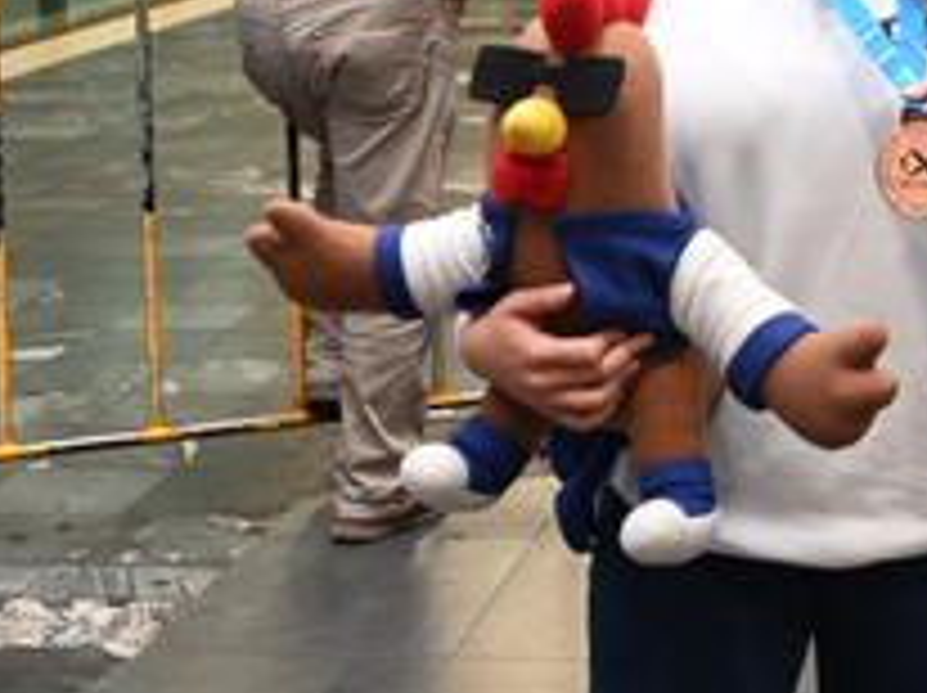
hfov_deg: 19.4
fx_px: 2621
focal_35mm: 98
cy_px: 2
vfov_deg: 14.8
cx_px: 972
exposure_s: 1/100
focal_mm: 42
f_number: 5.6
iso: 2500
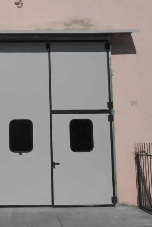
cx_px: 11
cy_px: 113
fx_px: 336
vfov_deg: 37.5
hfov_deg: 24.7
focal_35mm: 53
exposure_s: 1/250
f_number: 13.2
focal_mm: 6.8
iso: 80
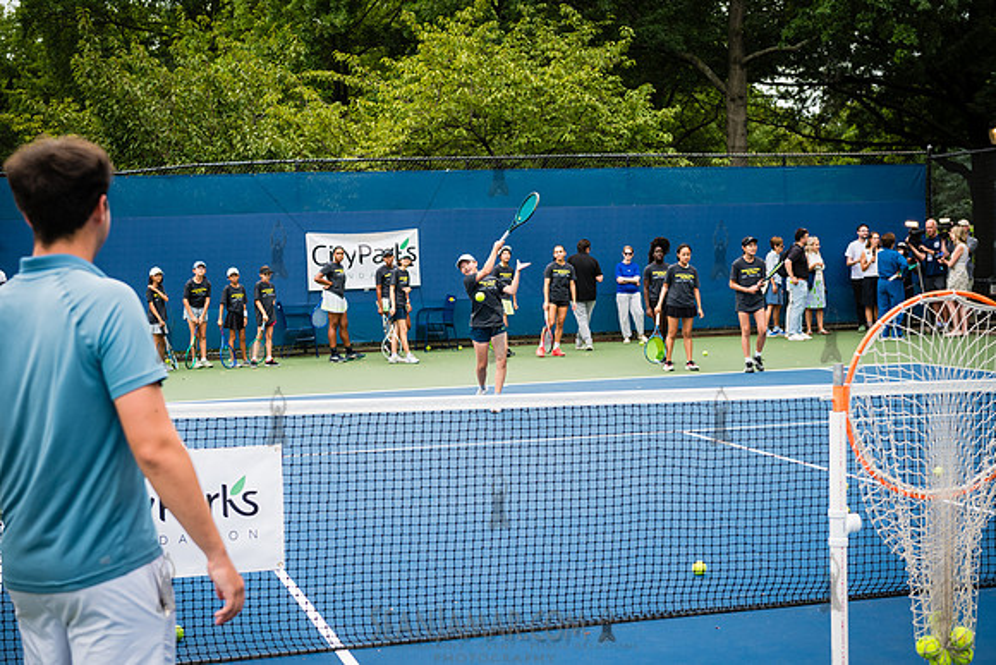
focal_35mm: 58
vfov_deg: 23.4
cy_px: 332
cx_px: 498
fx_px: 1605
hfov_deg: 34.5
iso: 400
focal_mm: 58
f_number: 4.5
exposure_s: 1/640
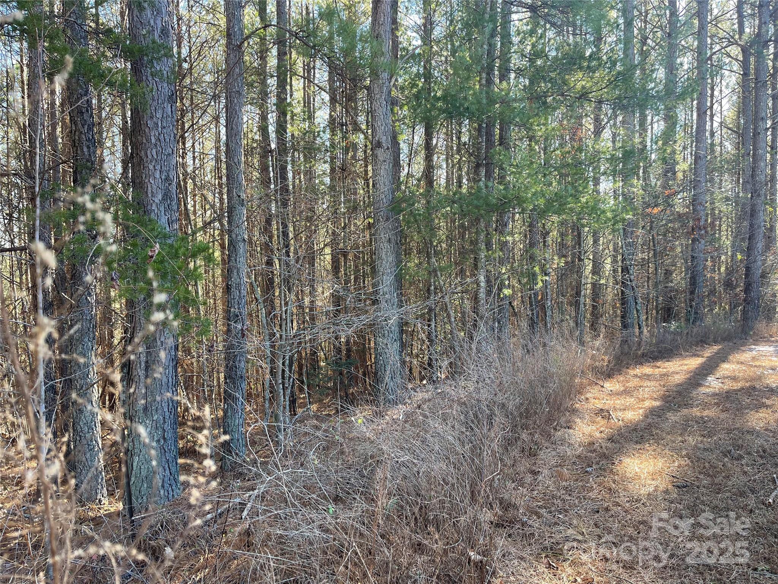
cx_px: 389
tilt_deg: -2.7
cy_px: 292
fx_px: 562
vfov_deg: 54.9
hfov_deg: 69.4
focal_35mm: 25
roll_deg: +0.3
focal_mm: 5.1
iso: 40
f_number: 1.6
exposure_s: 1/121
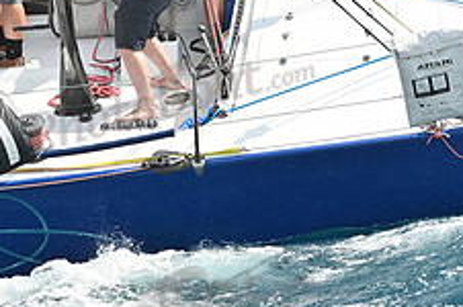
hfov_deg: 11.2
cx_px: -78
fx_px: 2312
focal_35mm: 180
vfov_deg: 7.6
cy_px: 24
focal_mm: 70
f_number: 5
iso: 320
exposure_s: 1/1250
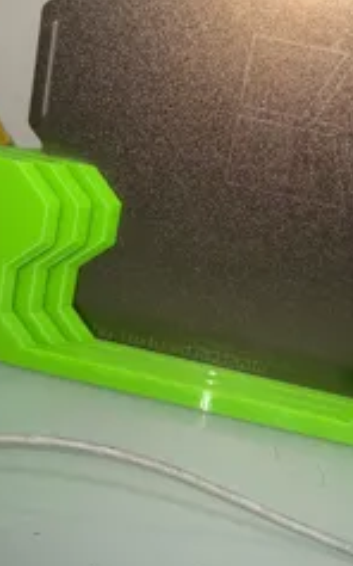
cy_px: 170
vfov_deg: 45.2
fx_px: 662
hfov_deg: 29.6
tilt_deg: -14.4
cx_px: 246
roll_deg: -14.2
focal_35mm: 43
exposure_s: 1/504
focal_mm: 6.76
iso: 50
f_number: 1.78
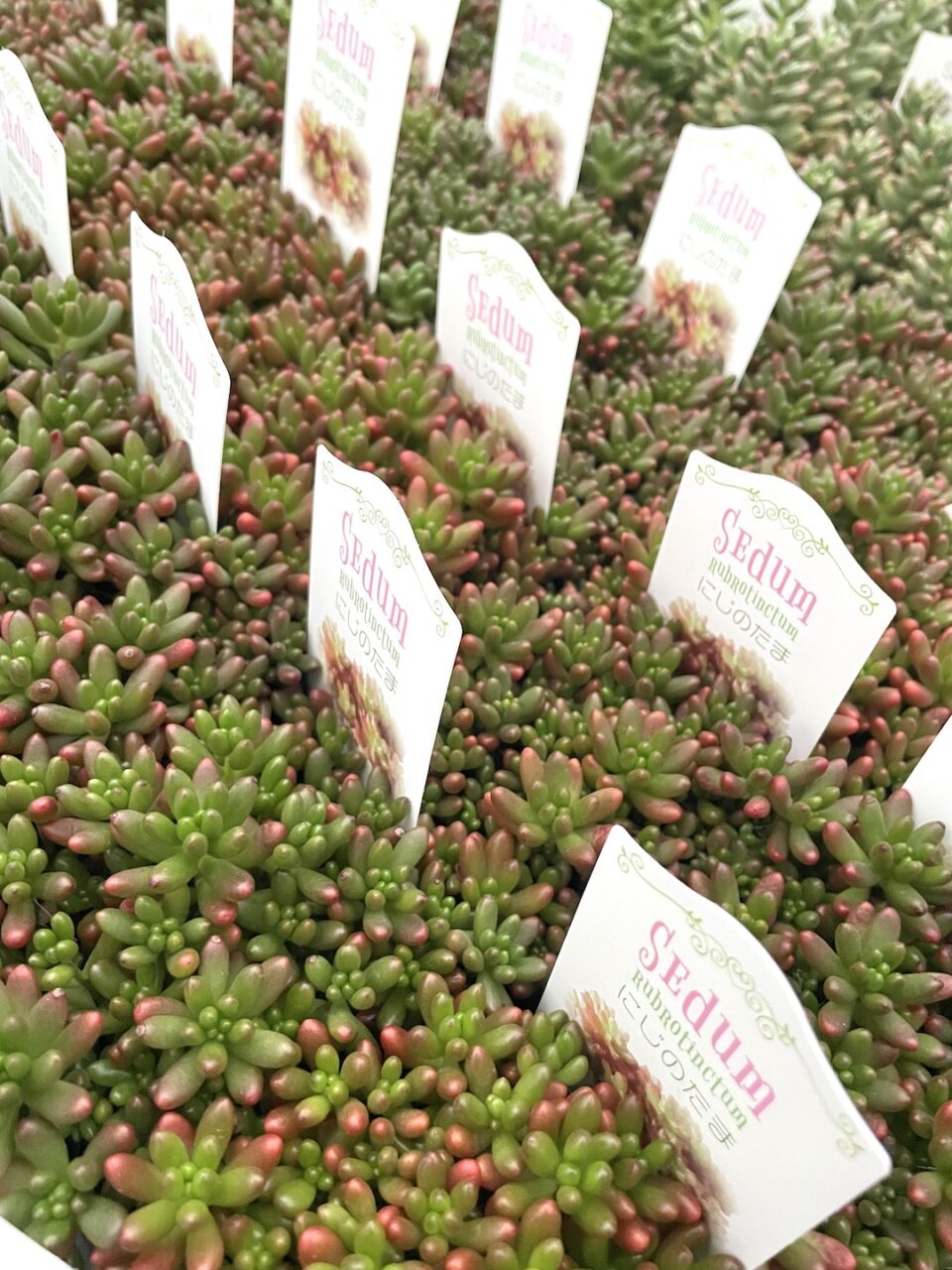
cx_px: 476
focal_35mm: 26
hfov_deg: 53.1
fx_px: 953
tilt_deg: -50.1
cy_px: 635
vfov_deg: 67.3
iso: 500
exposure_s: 1/41
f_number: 1.6
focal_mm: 4.2
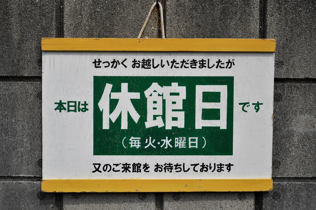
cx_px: 158
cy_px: 105
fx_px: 404
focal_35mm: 46
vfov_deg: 29.2
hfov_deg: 42.7
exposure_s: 1/500
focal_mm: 46
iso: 100
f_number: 8
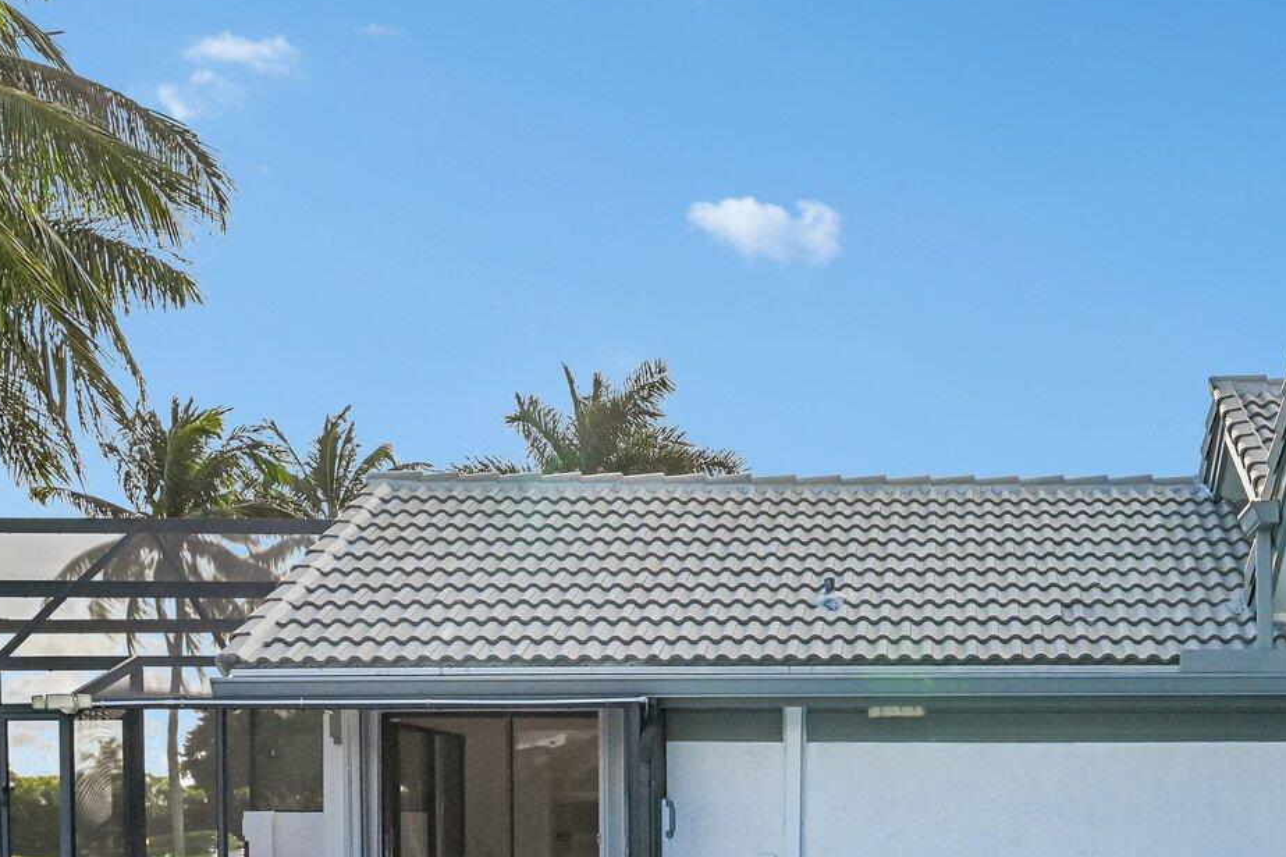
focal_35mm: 52
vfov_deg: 24.3
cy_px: 929
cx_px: 1024
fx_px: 1861
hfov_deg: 36.8
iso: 1250
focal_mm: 23.5
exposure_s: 1/3200
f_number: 8
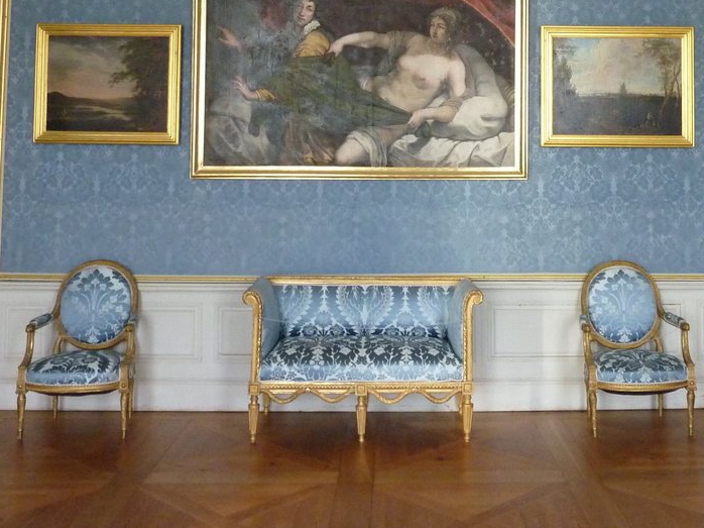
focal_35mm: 43
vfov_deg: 32.5
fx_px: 874
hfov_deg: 43.7
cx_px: 416
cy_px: 91
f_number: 3.3
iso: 400
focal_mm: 4.1
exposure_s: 1/20
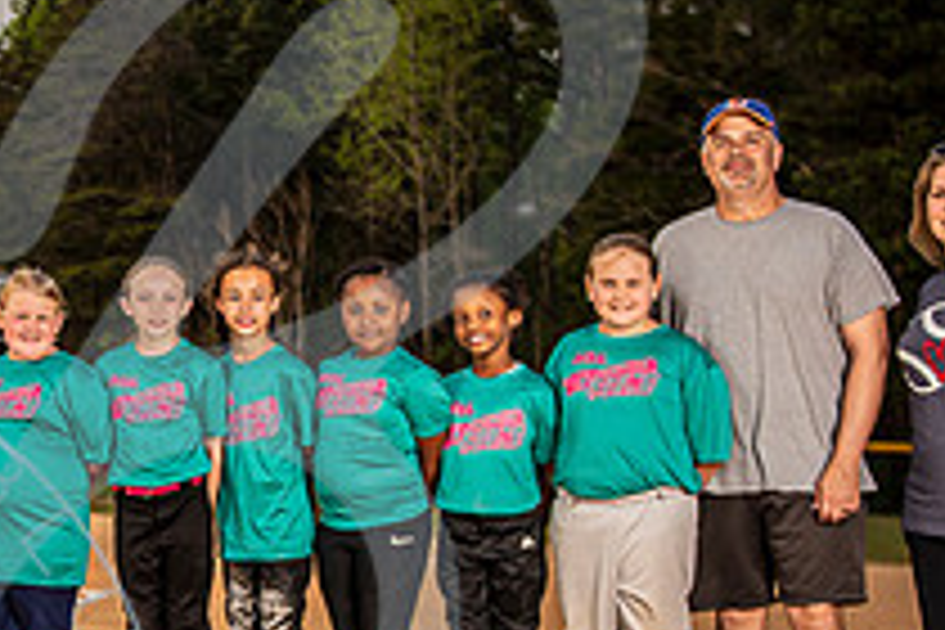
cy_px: 416
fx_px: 2257
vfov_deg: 15.9
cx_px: -71
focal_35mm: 86
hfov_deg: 22.4
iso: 100
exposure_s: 1/800
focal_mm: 31
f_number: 4
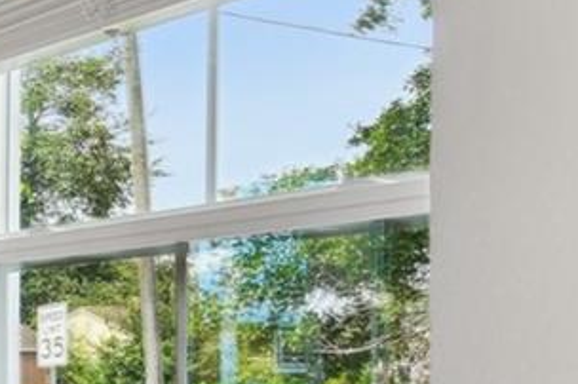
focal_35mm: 79
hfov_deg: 17.5
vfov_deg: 16.9
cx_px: -605
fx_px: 1267
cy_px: 384
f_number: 7.1
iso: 100
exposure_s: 1/100
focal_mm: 10
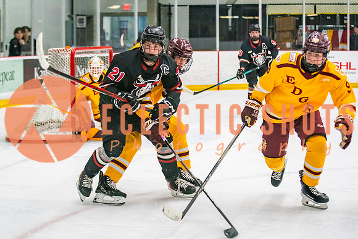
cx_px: 147
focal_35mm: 90
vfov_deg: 15.2
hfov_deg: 22.6
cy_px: 94
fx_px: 894
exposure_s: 1/640
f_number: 2.8
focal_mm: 70
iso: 2500
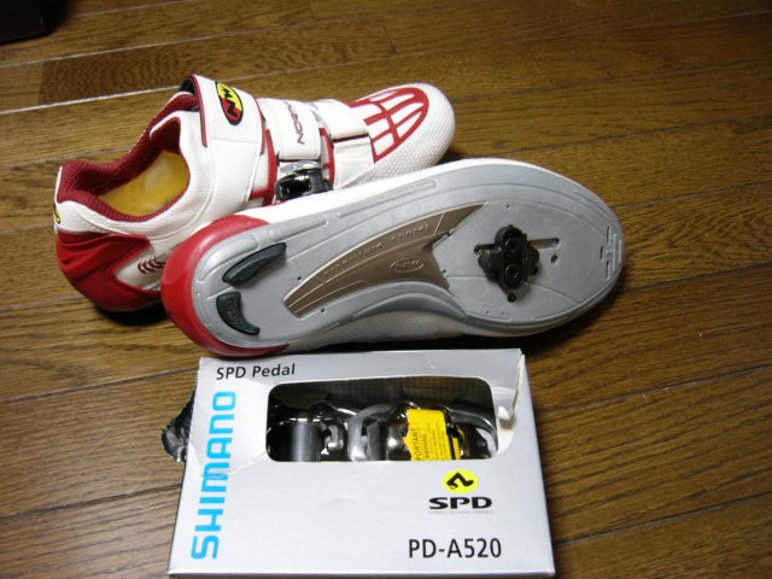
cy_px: 290
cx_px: 386
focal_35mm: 35
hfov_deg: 52.6
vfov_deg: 40.7
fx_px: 781
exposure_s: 1/8
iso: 200
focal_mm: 5.8
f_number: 2.8
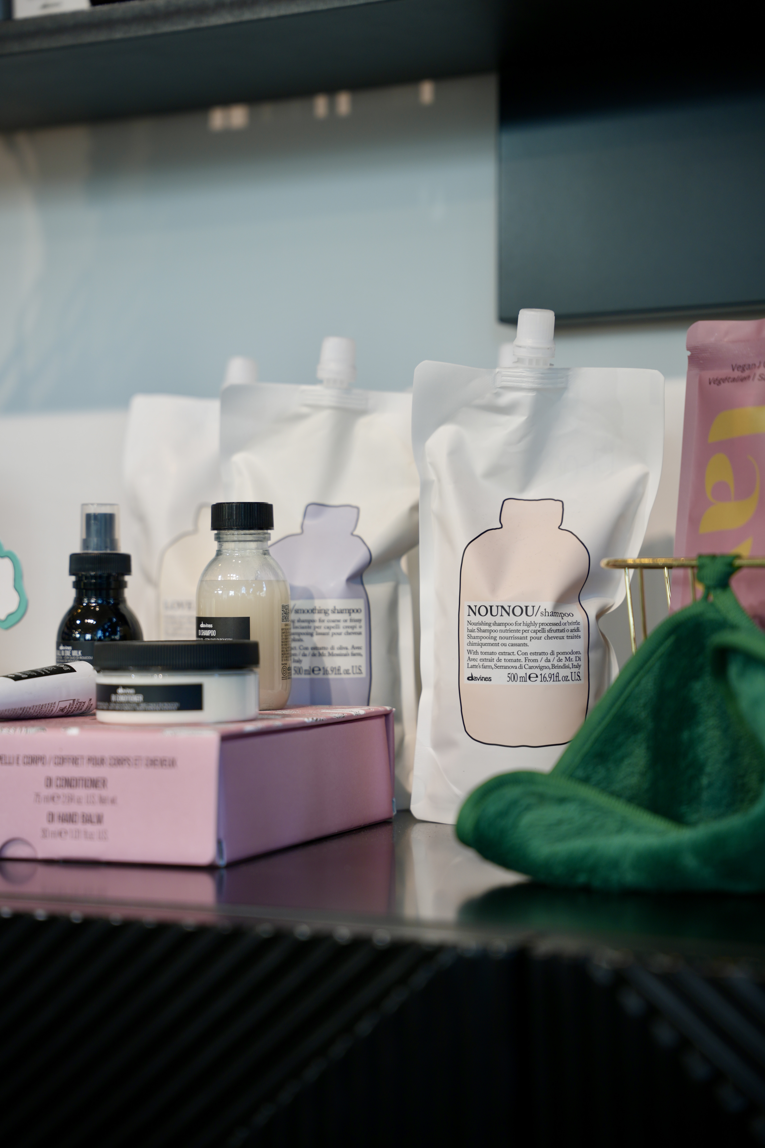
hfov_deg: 19.5
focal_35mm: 70
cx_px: 382
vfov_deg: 28.8
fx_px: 2231
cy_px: 574
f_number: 2.8
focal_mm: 70
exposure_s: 1/80
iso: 160
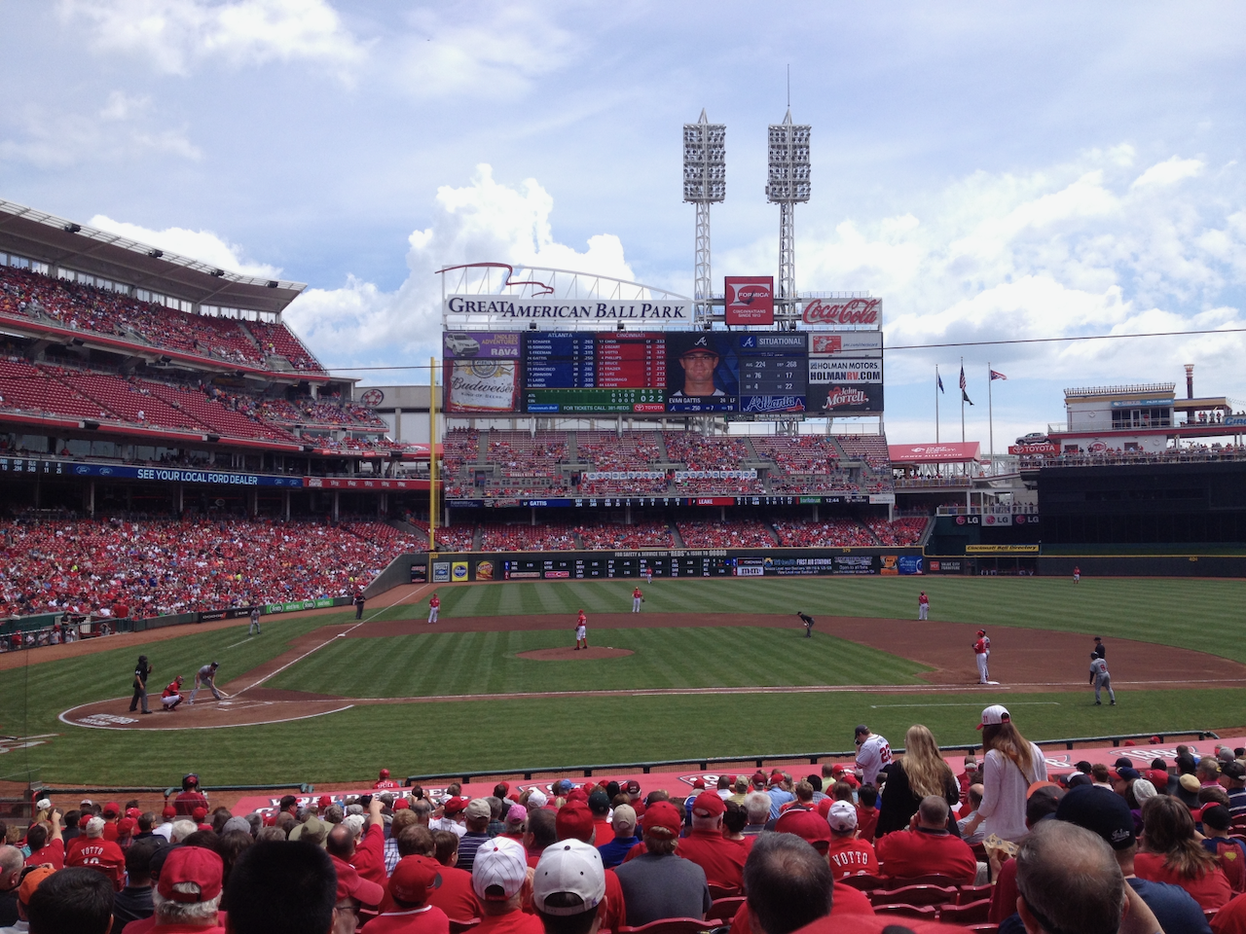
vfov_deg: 40.7
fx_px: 1260
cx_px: 623
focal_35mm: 35
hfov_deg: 52.6
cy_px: 467
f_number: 2.4
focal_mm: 4.28
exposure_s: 1/1842
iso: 50
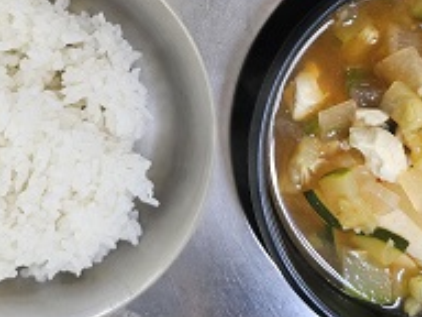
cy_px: 20
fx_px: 585
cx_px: 209
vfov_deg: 28.8
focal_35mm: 48
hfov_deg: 39.7
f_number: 1.7
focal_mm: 6.3
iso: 640
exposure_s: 1/100
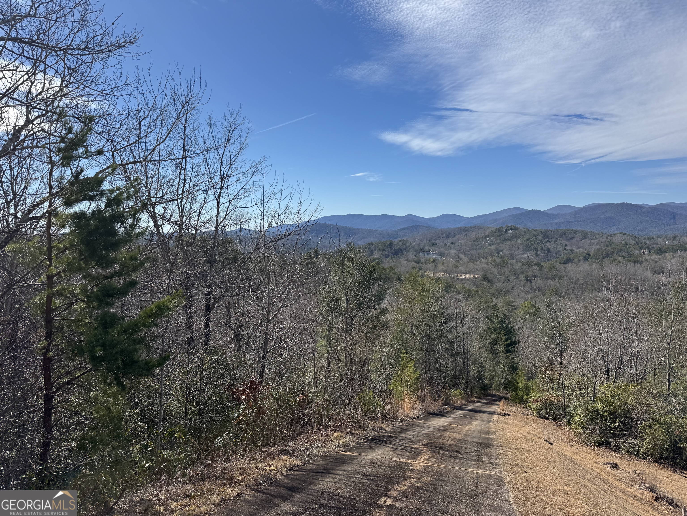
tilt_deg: -3.6
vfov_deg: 56.8
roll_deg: +0.6
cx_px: 344
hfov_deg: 71.6
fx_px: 476
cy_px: 258
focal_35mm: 24
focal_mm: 6.76
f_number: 1.78
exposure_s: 1/6410
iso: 80
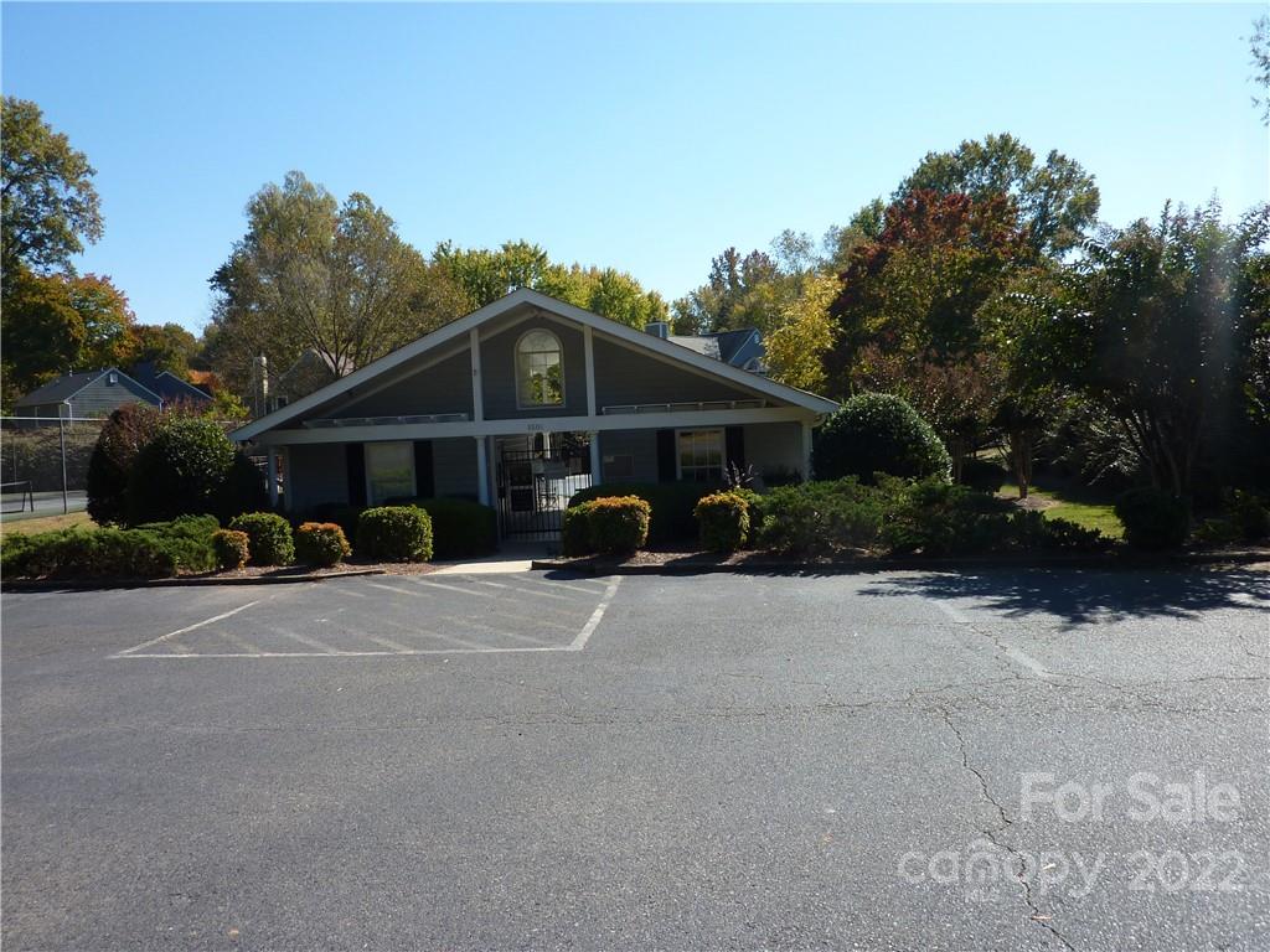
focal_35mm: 25
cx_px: 635
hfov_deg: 69.4
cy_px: 476
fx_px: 917
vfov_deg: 54.9
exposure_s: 1/400
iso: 80
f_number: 4
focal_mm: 4.1
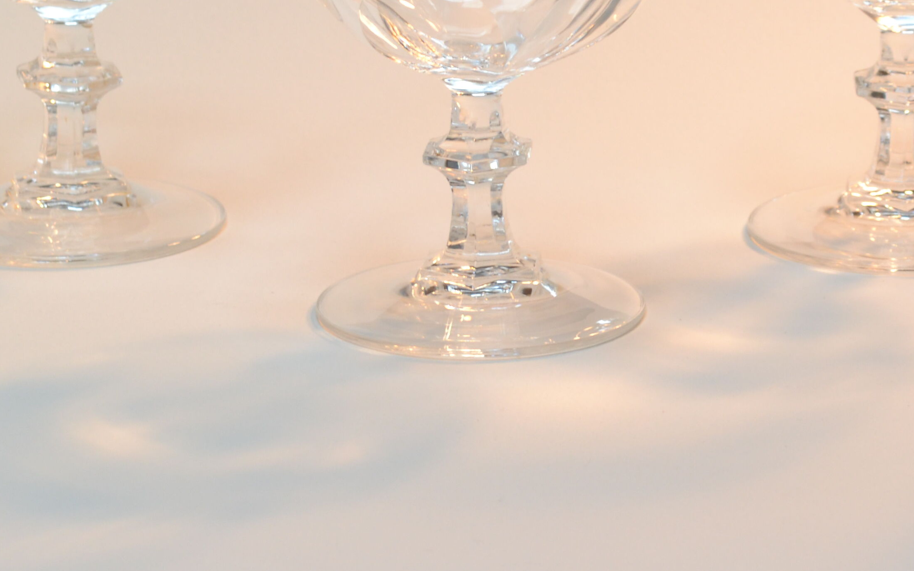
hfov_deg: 12.5
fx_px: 4160
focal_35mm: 167
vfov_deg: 7.8
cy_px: 77
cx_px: 683
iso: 400
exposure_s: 1/60
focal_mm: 52
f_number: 8
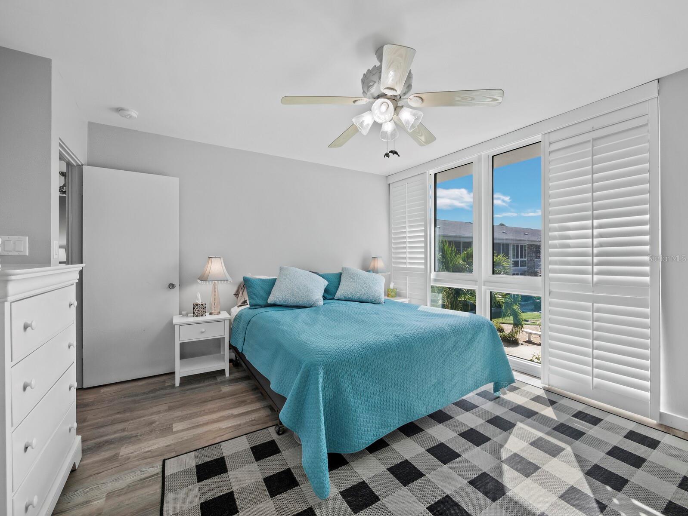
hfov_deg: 102.0
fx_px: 278
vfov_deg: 85.7
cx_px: 344
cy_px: 258
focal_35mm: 14
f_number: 9
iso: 400
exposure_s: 1/20
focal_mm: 7
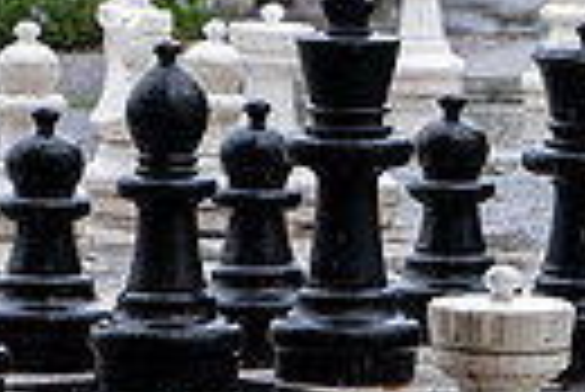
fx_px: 6019
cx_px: 918
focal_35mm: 370
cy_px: 309
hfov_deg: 5.5
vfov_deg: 3.7
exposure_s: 1/340
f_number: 3.6
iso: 200
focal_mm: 55
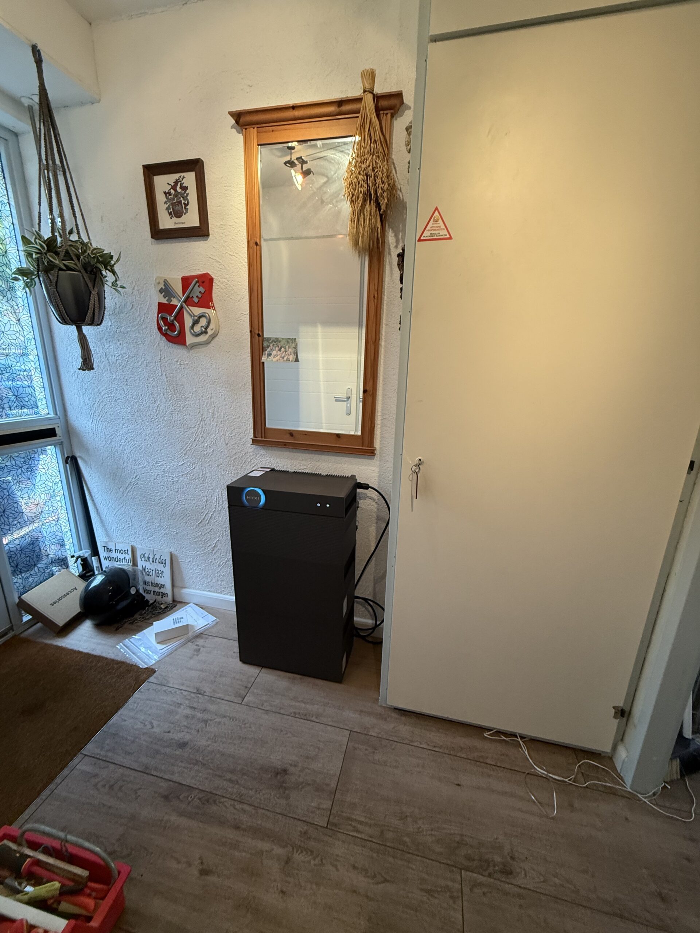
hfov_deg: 85.7
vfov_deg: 102.1
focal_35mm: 14
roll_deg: -2.4
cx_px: 350
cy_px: 466
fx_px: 377
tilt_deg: -15.0
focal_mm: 2.22
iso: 320
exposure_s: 1/50
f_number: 2.2
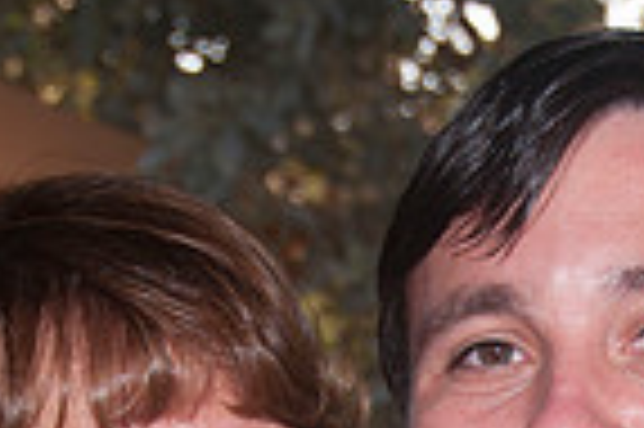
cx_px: 540
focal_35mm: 231
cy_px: 809
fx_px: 4128
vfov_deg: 5.8
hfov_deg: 8.9
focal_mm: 38
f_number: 5.6
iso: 100
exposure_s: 1/250
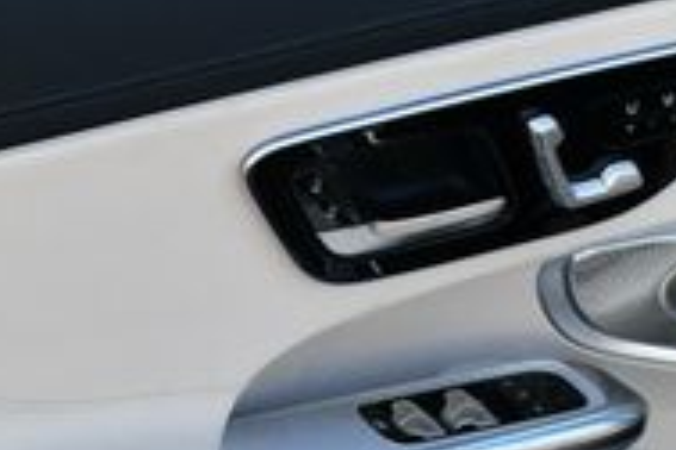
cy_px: 504
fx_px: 2291
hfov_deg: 16.4
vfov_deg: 11.1
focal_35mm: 122
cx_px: -21
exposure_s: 1/250
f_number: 5.6
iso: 320
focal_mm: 18
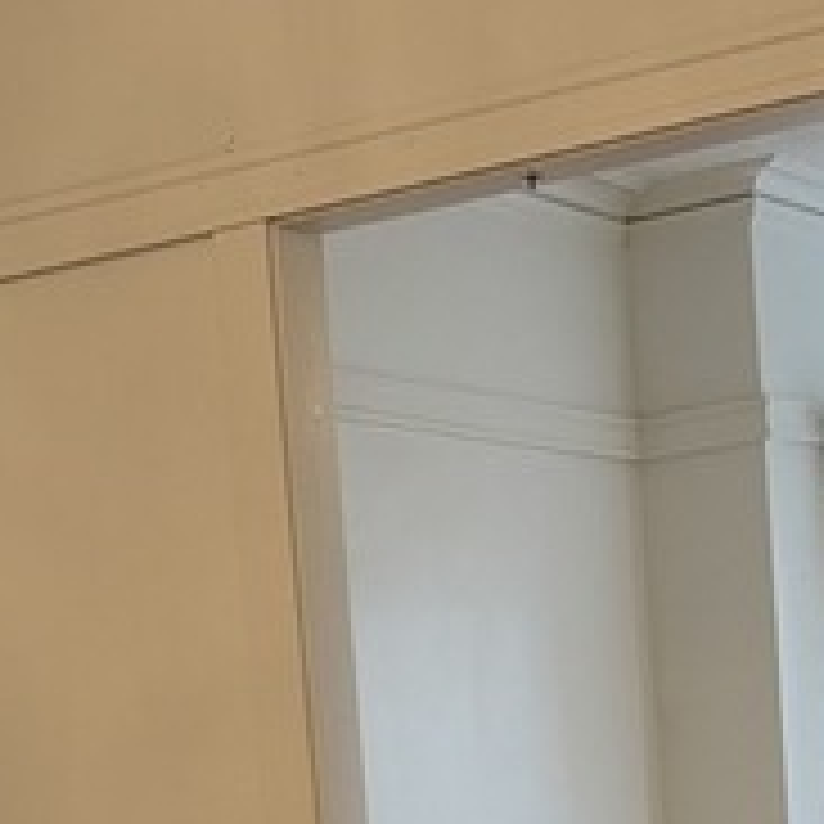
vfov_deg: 12.9
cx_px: -32
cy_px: 1396
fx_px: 3366
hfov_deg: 13.7
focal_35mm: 125
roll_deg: +5.4
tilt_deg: -7.0
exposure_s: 1/124
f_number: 1.78
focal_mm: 6.76
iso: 160
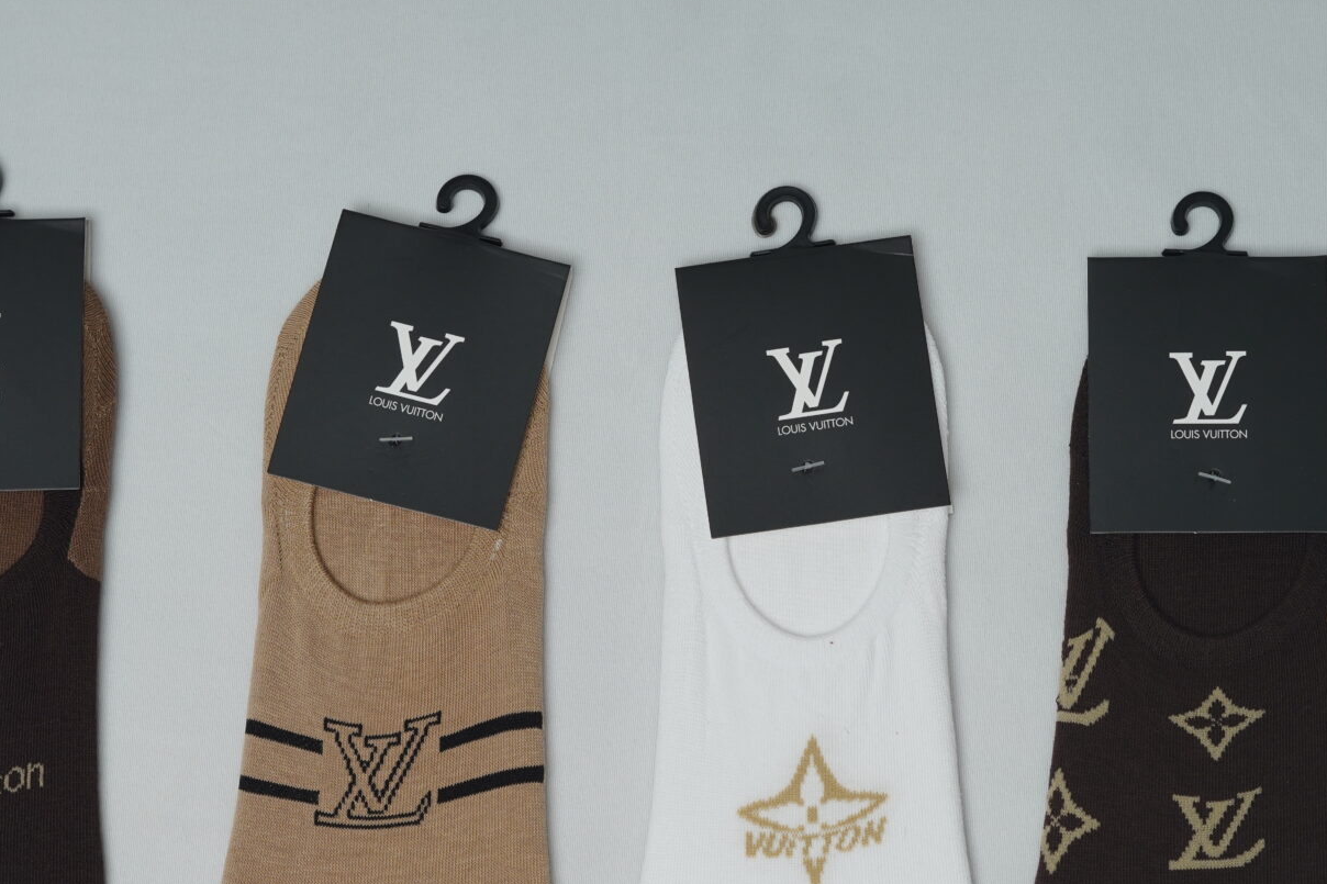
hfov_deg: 19.3
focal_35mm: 106
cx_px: 736
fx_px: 3906
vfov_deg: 12.9
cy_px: 701
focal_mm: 50
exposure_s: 1/200
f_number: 6.3
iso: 320
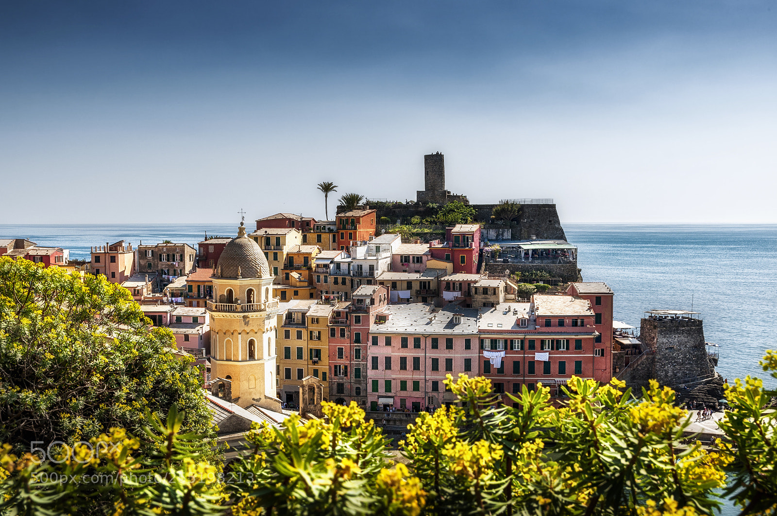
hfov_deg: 49.6
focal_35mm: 39
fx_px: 841
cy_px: 258
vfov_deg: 34.1
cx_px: 388
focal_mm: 26
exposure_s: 1/400
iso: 200
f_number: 9
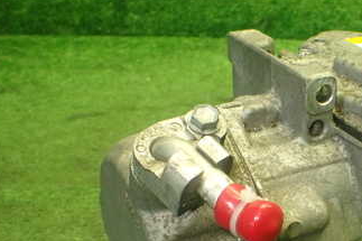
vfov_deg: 23.1
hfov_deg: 32.9
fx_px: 583
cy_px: 183
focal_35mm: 58
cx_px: 321
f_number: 2.3
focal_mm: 5.4
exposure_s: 1/125
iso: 640
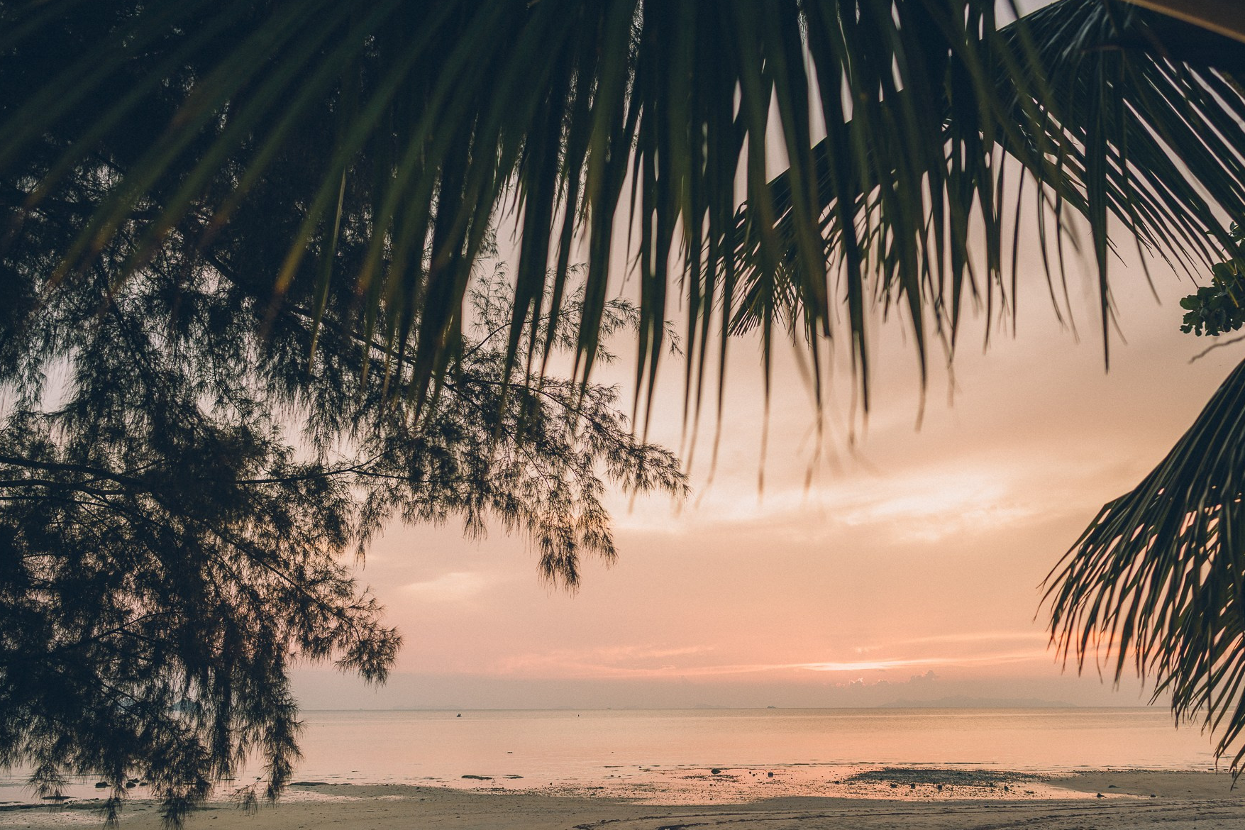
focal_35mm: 28
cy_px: 407
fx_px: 968
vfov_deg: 46.4
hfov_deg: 65.4
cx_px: 673
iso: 160
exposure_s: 1/320
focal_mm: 24
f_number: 2.2
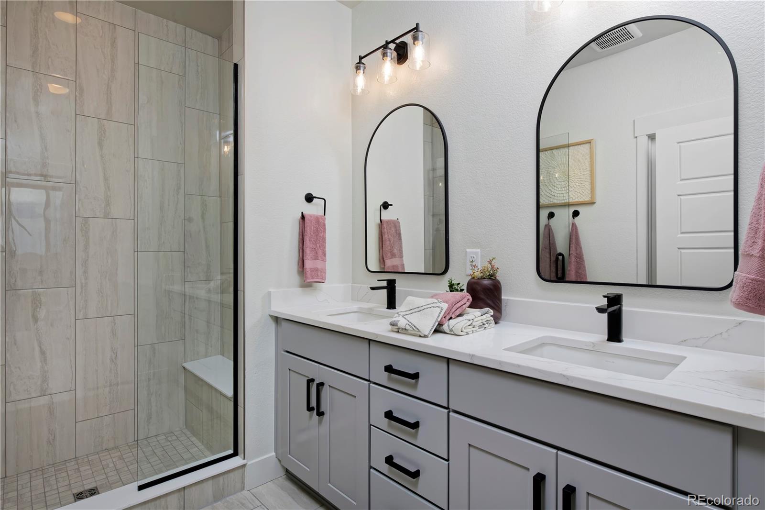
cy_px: 255
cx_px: 382
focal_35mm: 19
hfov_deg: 86.9
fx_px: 404
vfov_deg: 64.5
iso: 800
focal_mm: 19
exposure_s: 1/200
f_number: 13
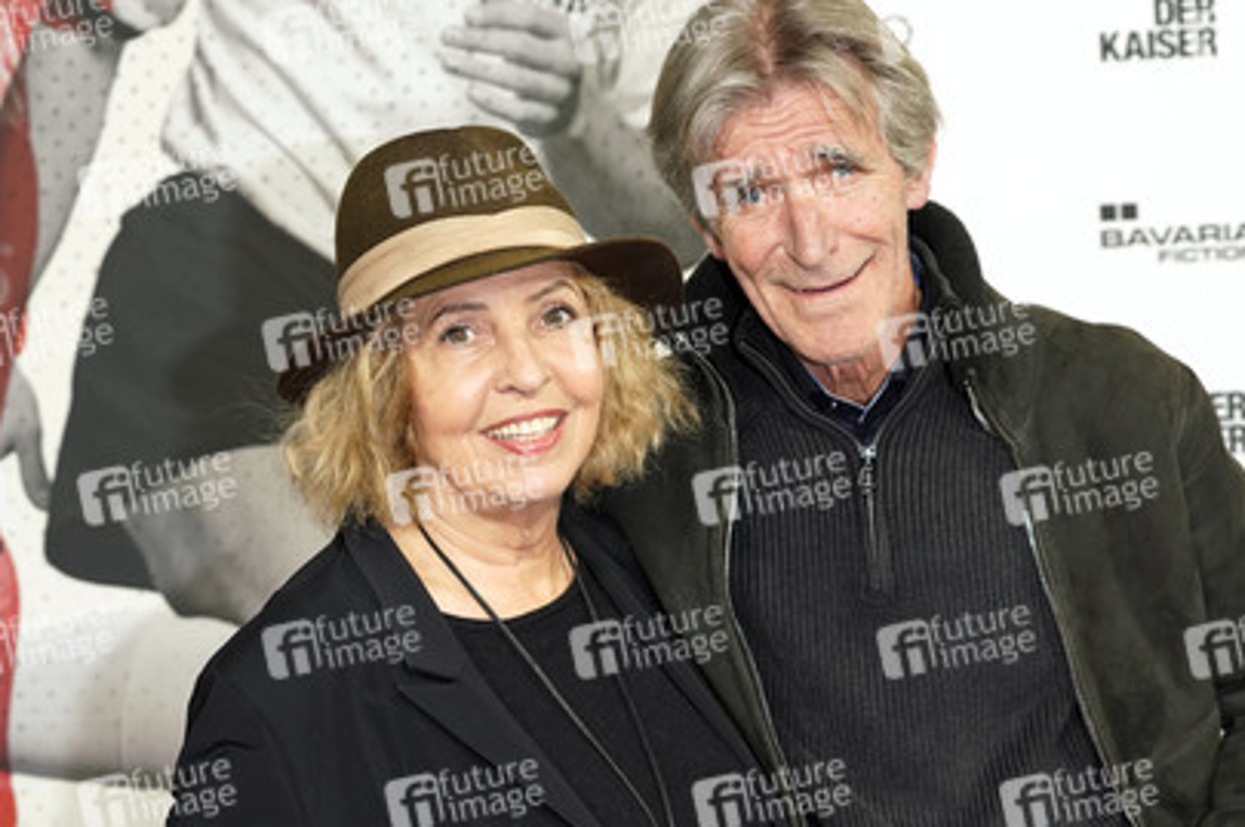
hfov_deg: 26.0
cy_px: 412
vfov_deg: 17.4
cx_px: 690
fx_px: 2694
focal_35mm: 78
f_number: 6.3
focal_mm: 70
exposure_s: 1/200
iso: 2000
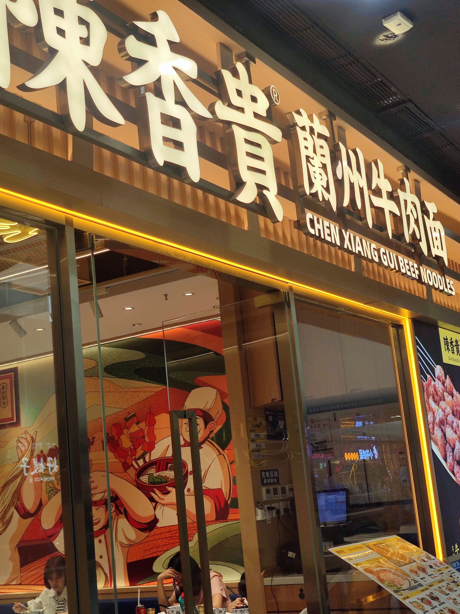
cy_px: 307
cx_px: 230
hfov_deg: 29.1
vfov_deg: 38.2
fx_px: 886
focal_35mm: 50
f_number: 2
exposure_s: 1/588
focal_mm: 8.16
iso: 50
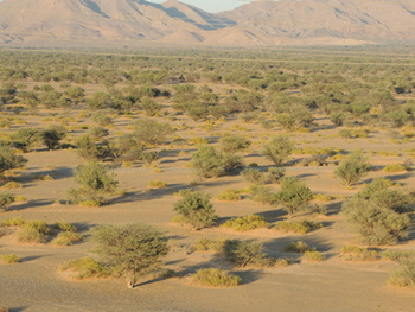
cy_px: 156
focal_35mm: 135
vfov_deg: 11.0
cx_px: 208
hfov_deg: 14.6
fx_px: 1620
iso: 100
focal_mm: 24
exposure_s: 1/250
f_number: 4.3
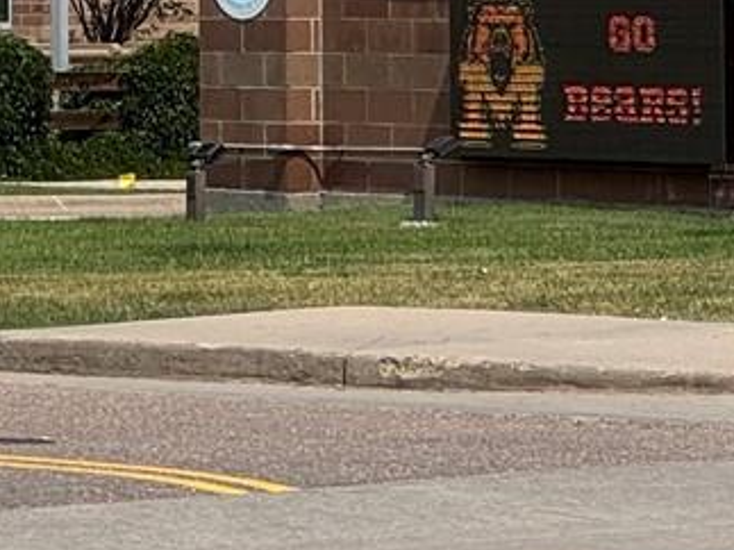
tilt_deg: +4.3
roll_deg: +0.1
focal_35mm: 382
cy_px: -498
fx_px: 8097
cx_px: -641
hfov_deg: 5.1
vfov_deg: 3.9
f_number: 2.8
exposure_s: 1/2096
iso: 32
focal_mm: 9
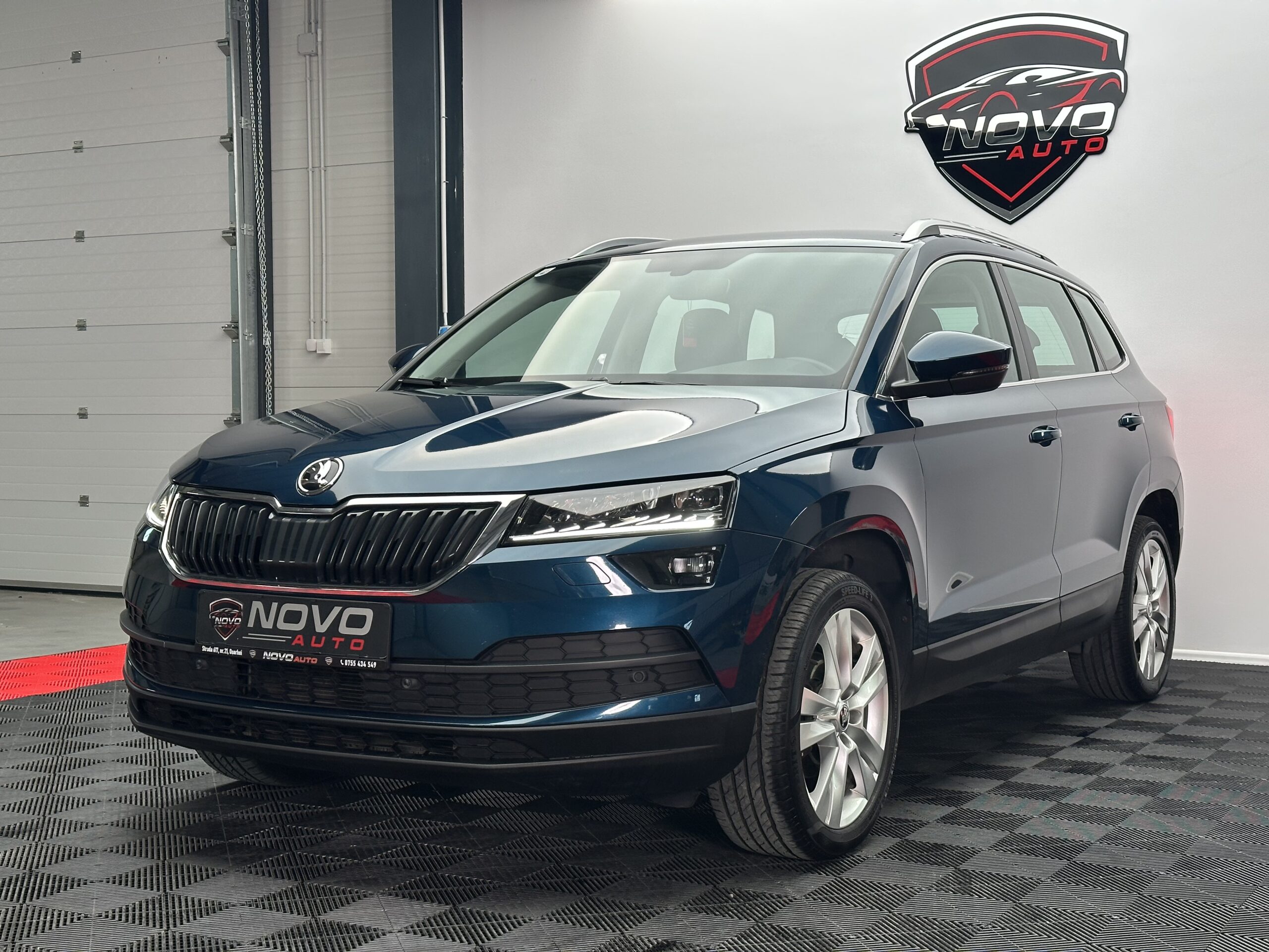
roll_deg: +0.1
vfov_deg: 30.3
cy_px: 476
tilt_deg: -1.4
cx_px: 634
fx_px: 1760
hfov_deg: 39.7
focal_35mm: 48
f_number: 1.78
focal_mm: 6.86
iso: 64
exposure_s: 1/99
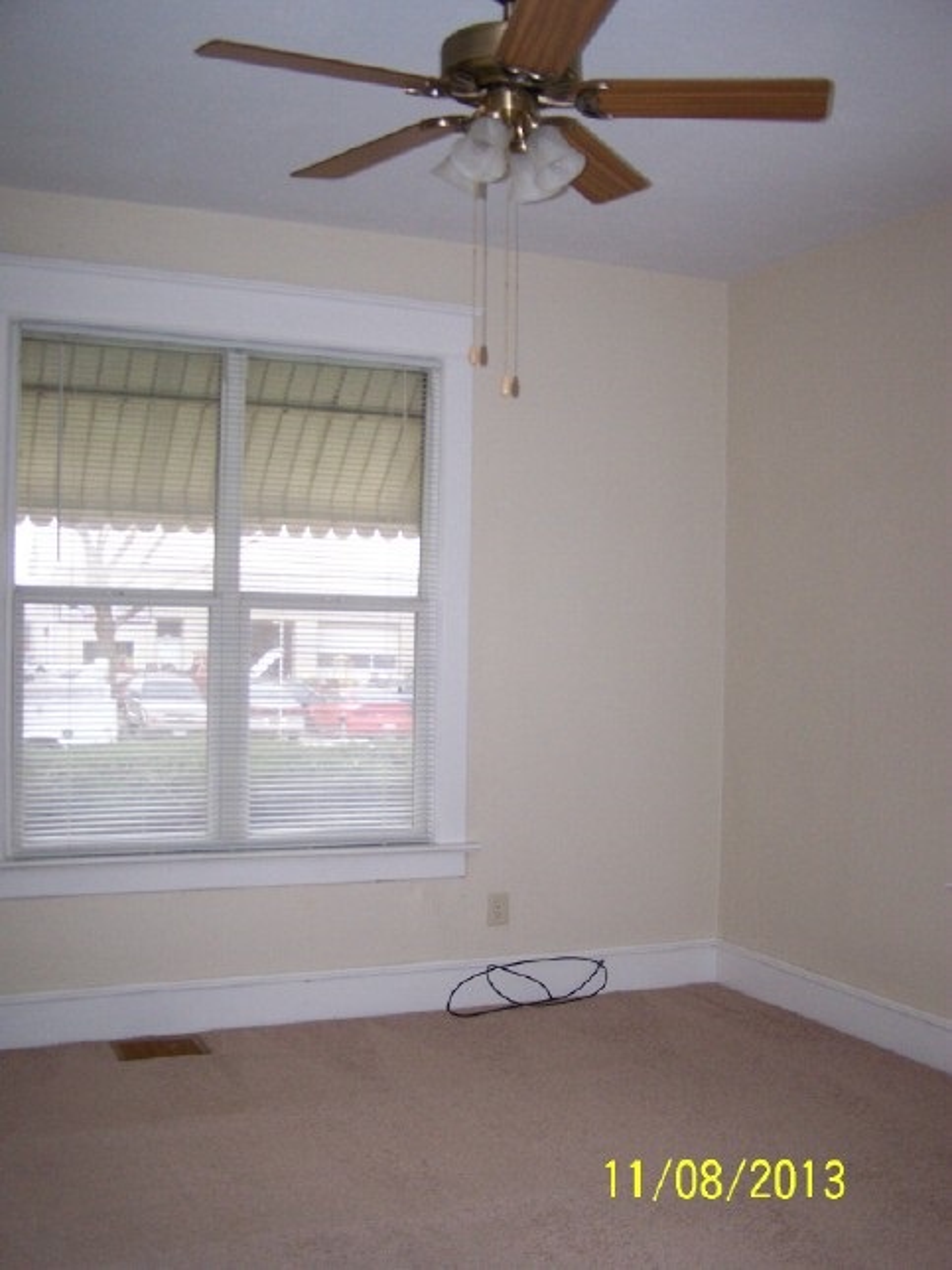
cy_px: 635
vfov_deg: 49.0
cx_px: 476
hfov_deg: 37.7
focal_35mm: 38
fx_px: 1393
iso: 140
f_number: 2.8
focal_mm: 6.3
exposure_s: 1/60
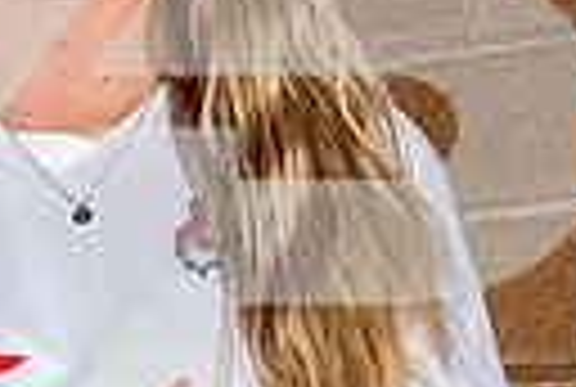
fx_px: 5068
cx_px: 4
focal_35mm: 316
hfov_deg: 6.5
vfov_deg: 4.4
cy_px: 191
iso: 100
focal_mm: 70
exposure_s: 1/250
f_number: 8
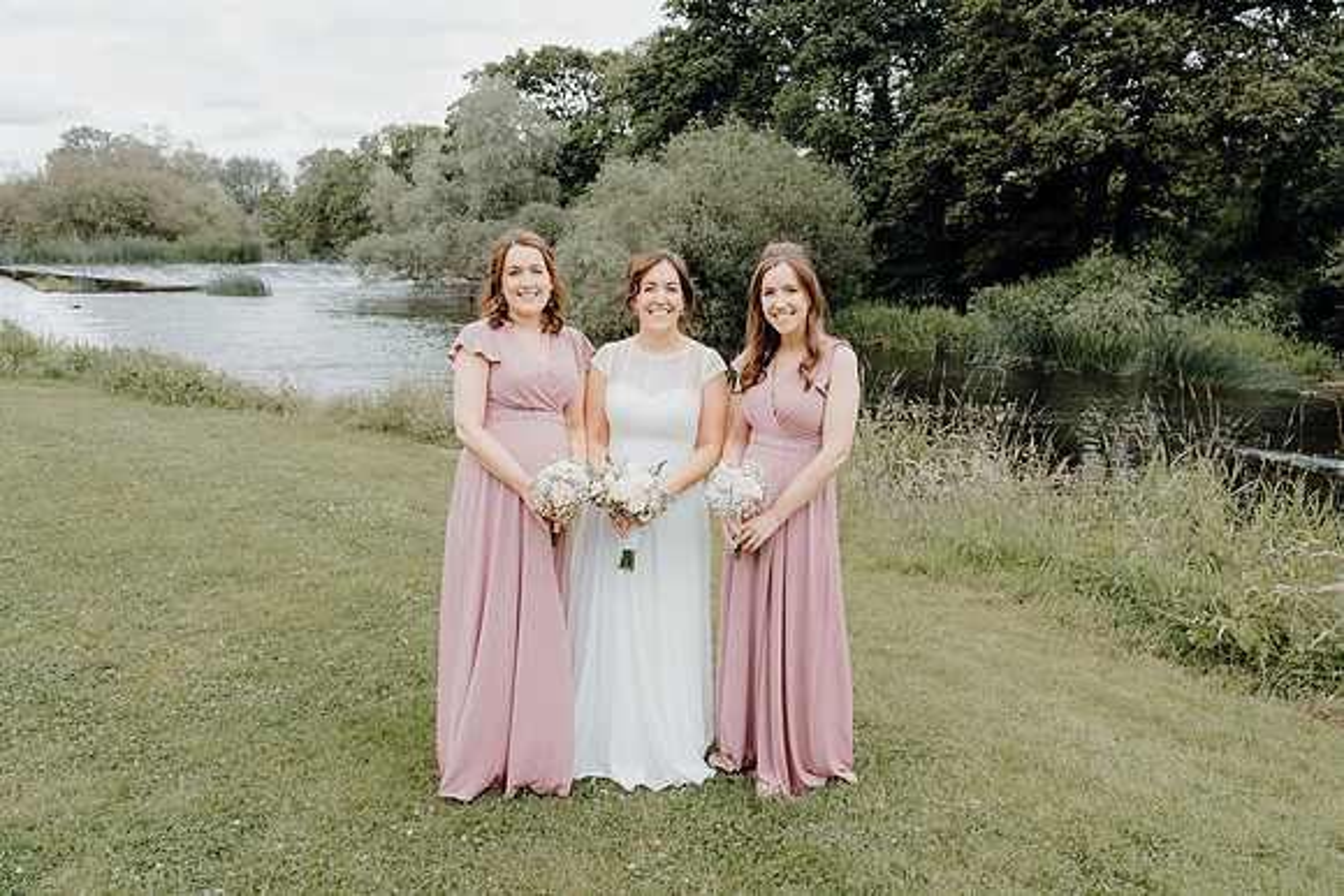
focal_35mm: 27
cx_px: 672
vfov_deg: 48.0
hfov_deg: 67.4
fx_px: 1008
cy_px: 448
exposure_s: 1/200
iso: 125
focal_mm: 27
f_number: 5
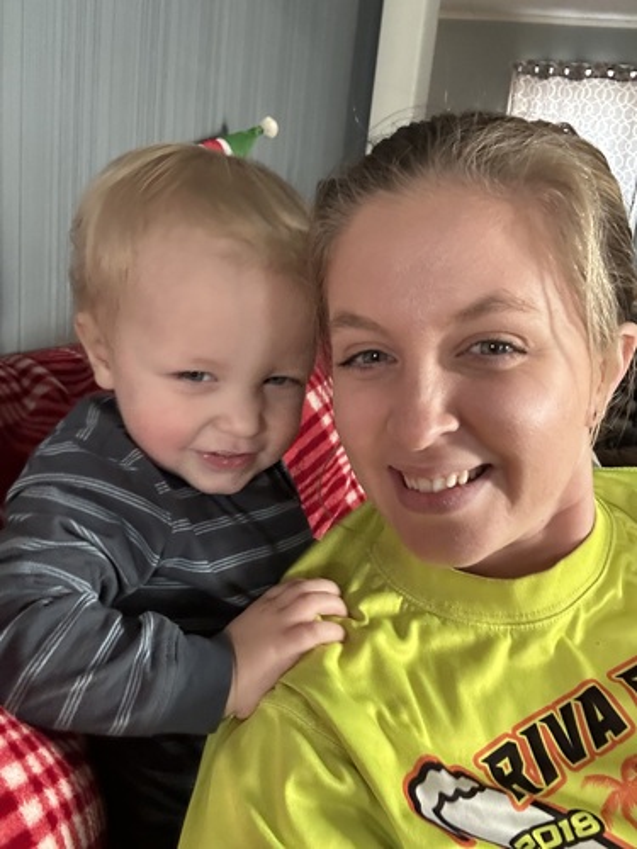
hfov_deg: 46.8
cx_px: 318
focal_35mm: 30
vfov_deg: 60.0
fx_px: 736
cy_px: 424
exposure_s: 1/40
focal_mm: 2.69
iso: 320
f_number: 1.9
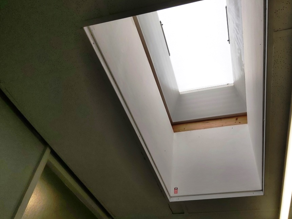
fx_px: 261
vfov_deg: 45.3
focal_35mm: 31
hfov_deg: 58.1
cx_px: 168
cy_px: 125
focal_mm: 3.92
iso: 64
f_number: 1.7
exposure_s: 1/618
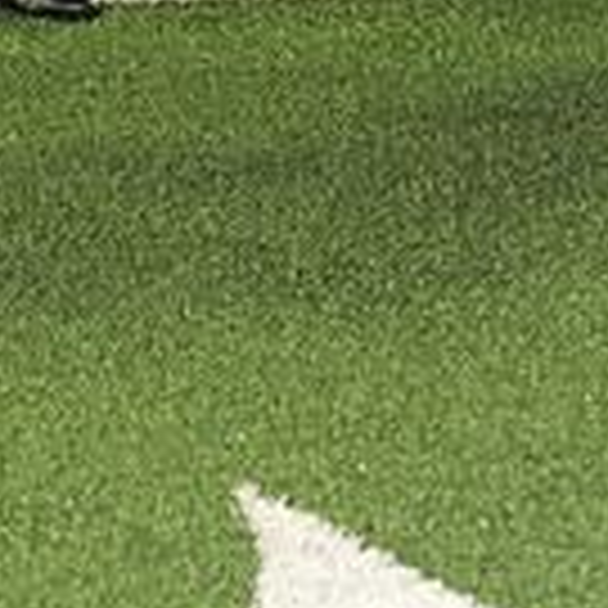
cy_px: -649
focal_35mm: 310
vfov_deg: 5.5
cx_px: -95
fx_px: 6160
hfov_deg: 5.6
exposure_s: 1/80
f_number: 6.3
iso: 1000
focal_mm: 85
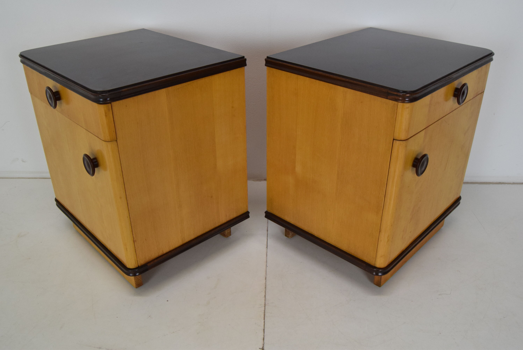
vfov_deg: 43.7
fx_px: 436
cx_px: 262
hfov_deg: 61.9
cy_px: 175
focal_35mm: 30
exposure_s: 1/100
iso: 1600
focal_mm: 20
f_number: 10
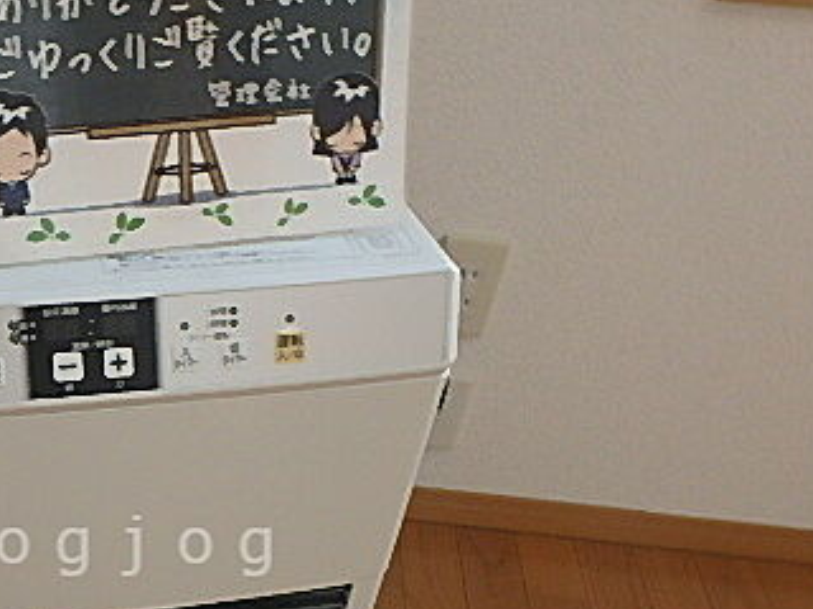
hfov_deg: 41.9
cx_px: 112
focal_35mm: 42
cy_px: 546
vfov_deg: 32.7
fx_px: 986
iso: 200
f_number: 3.5
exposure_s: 1/50
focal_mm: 3.7
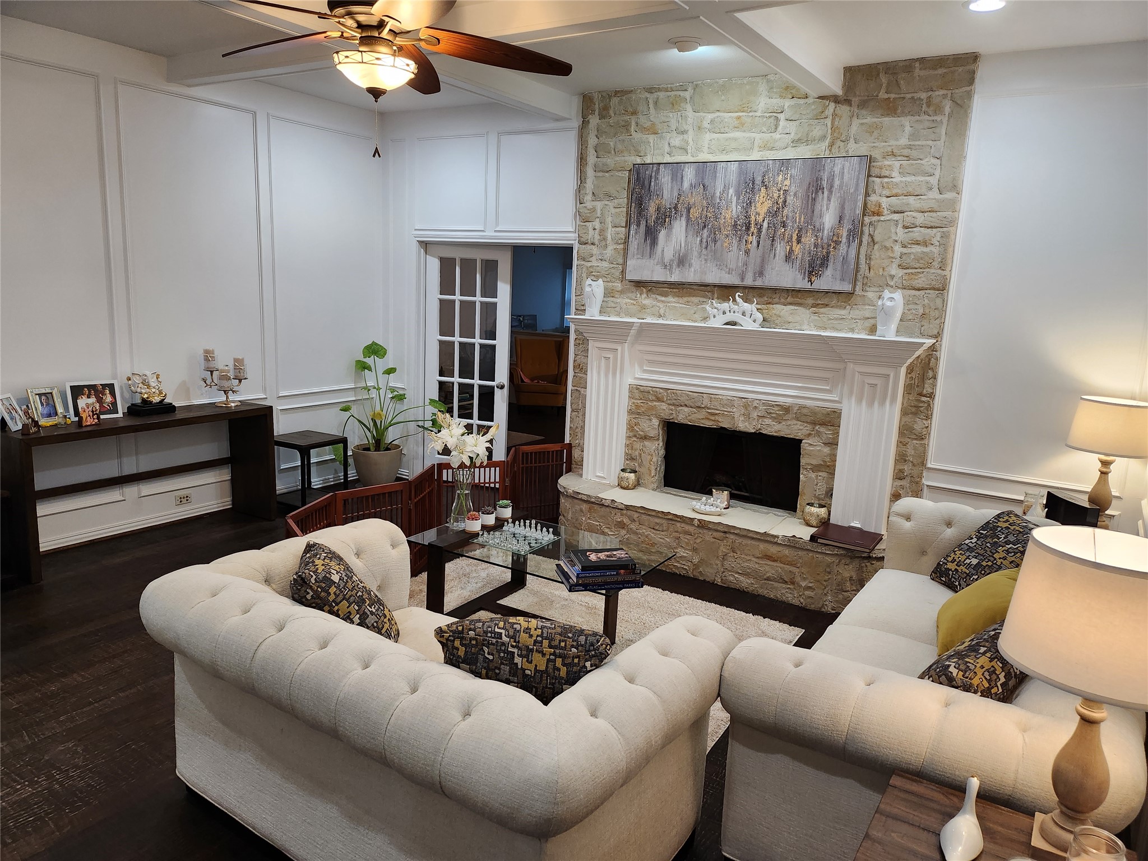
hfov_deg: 71.6
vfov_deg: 56.8
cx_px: 574
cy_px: 430
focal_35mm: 24
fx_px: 796
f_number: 1.8
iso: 320
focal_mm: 5
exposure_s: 1/120
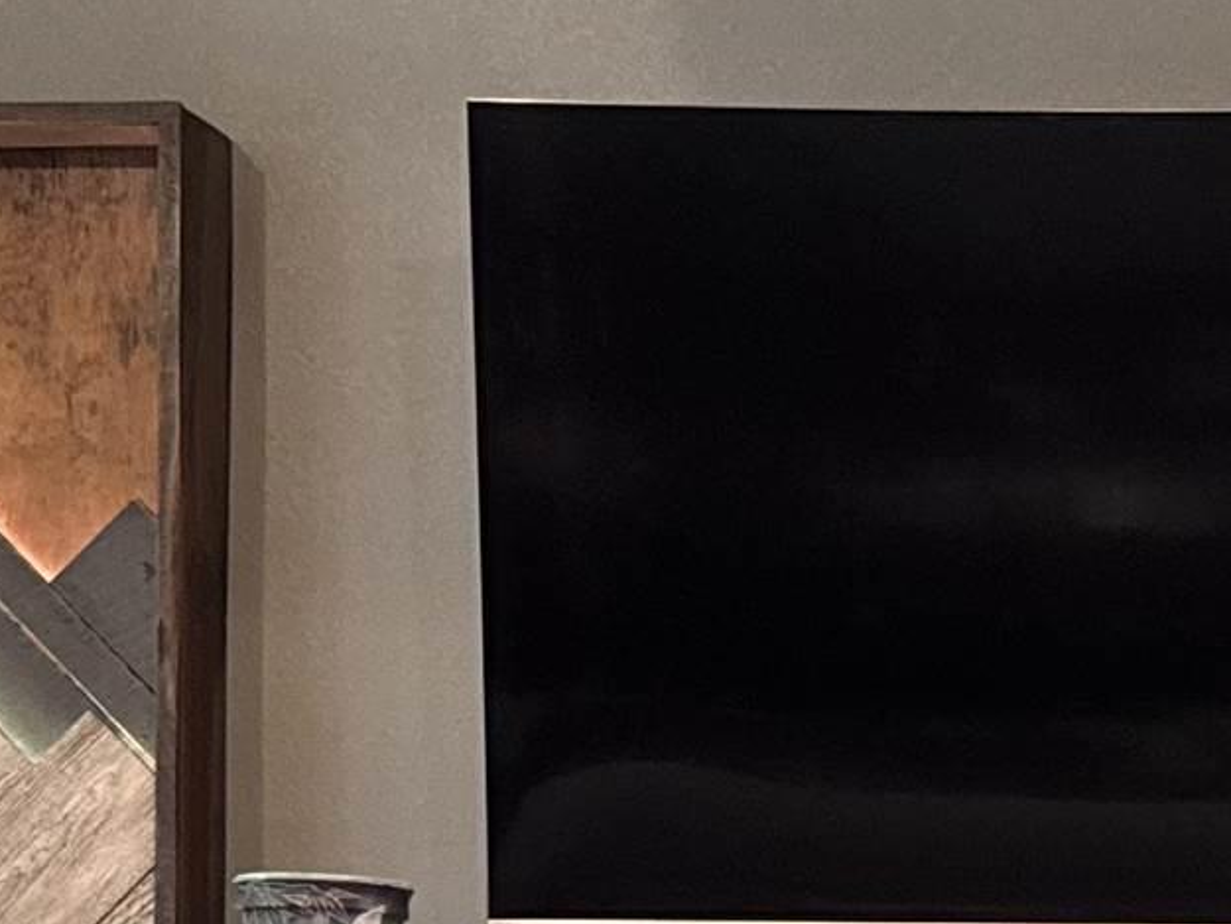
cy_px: 1119
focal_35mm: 118
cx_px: 1562
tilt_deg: +1.0
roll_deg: -0.4
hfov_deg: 15.9
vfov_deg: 12.3
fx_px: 4197
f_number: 1.78
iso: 800
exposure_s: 1/60
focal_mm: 6.76
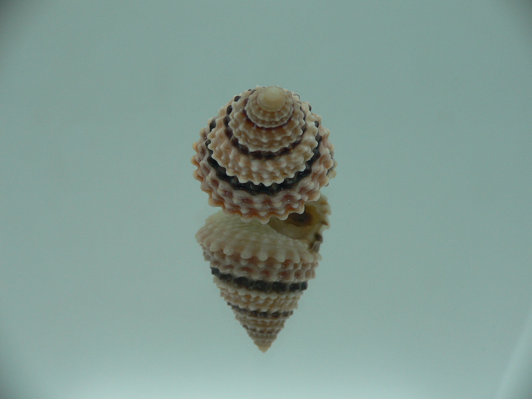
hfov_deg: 52.6
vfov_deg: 40.7
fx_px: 538
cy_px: 200
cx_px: 266
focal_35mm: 35
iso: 80
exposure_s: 1/60
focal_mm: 4.6
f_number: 2.8
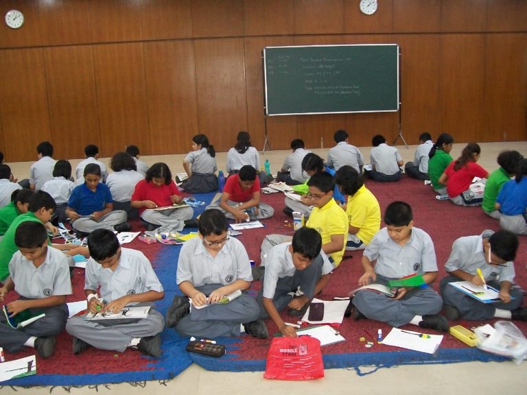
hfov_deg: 51.4
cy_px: 198
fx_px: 548
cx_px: 264
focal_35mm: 36
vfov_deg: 39.7
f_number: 2.7
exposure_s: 1/30
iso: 240
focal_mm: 6
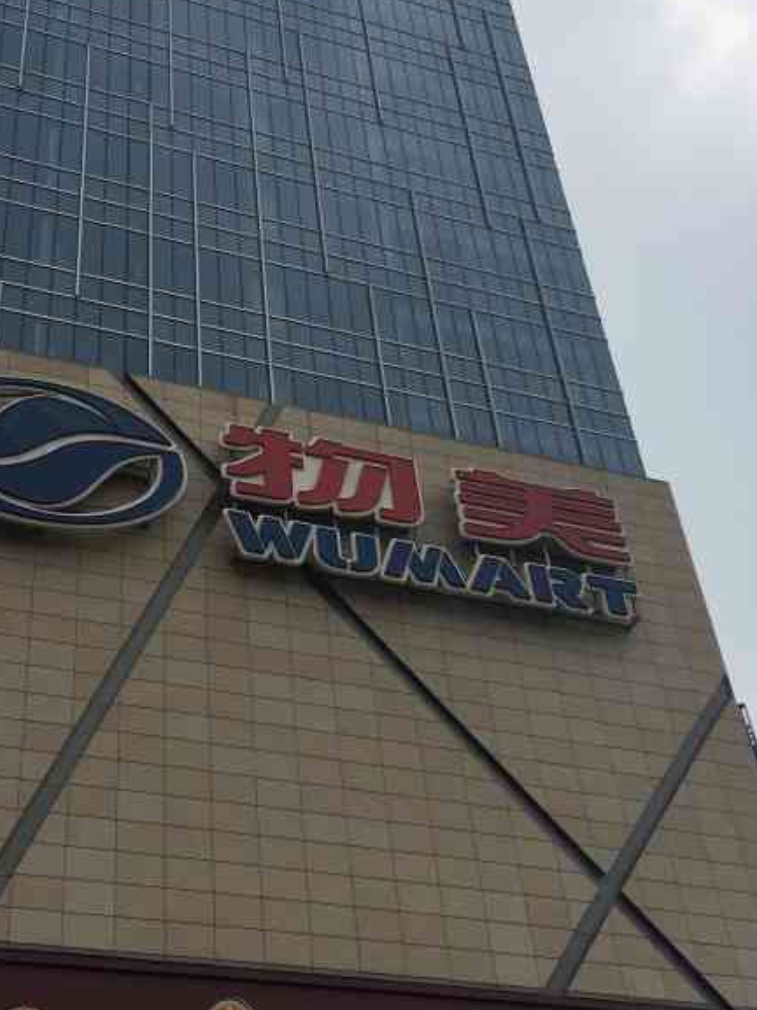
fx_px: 1370
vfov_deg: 40.4
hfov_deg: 30.7
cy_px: 515
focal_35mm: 47
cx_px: 268
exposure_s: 1/663
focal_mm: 4.15
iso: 25
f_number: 2.2
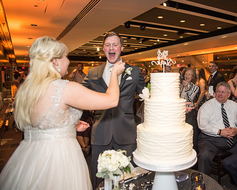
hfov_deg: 57.2
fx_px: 212
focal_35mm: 30
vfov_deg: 48.1
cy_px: 84
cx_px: 159
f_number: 2.8
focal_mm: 24
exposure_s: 1/100
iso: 800
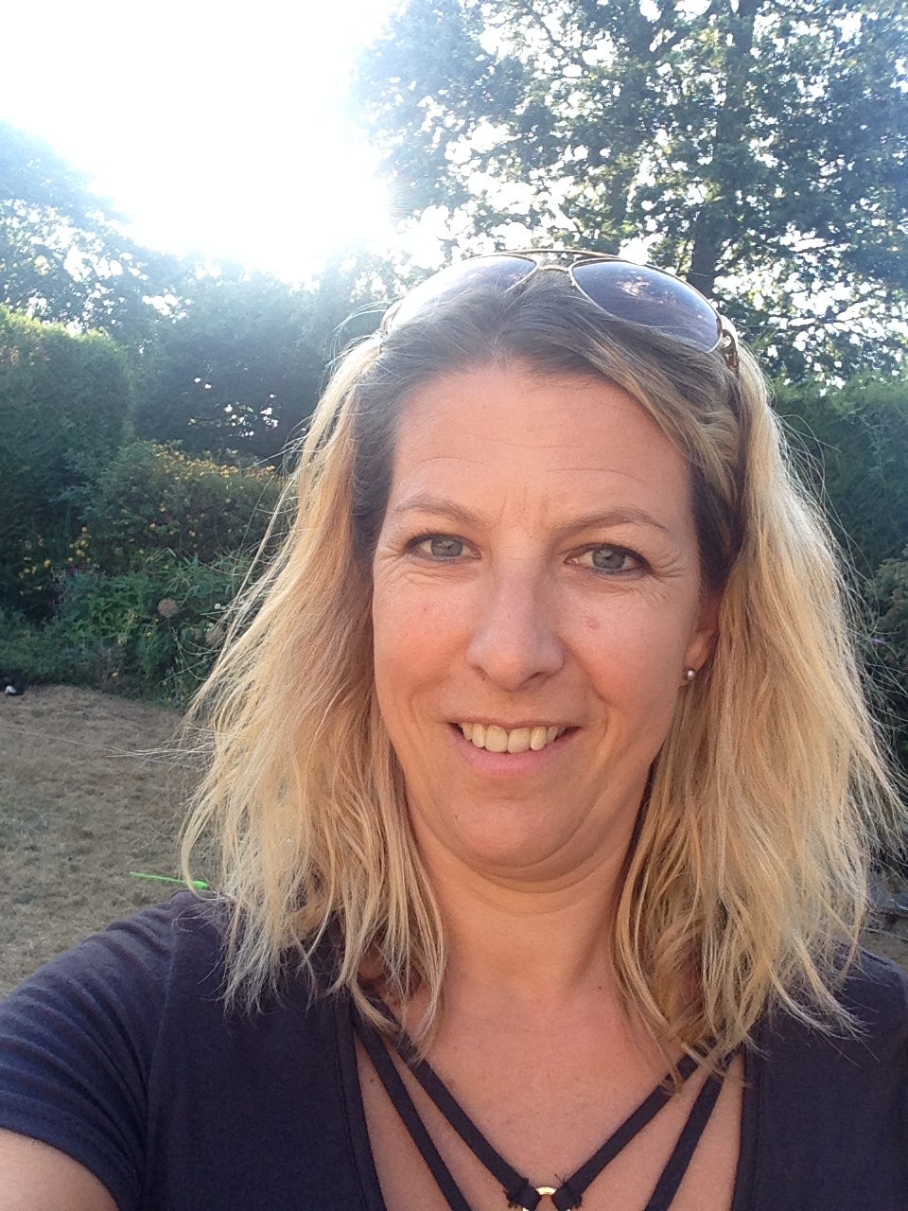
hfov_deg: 42.9
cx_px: 454
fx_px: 1154
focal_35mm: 33
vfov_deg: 55.4
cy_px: 606
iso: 50
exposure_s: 1/179
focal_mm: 2.15
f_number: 2.4
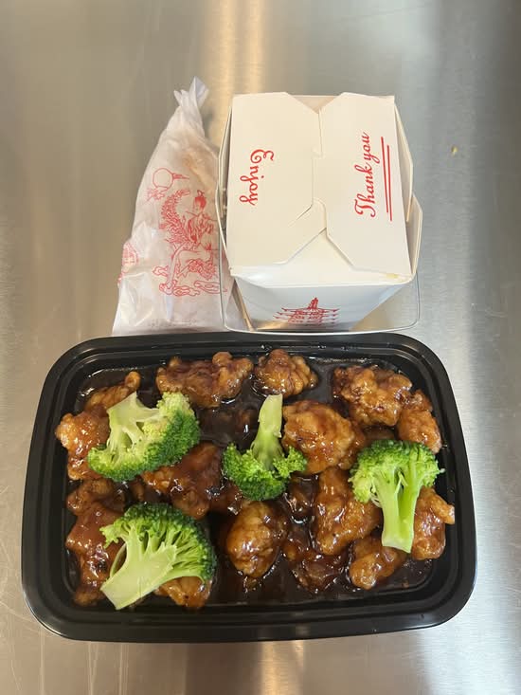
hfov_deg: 53.1
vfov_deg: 67.3
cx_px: 260
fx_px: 522
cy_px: 348
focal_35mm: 26
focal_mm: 5.7
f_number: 1.5
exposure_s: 1/60
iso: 125
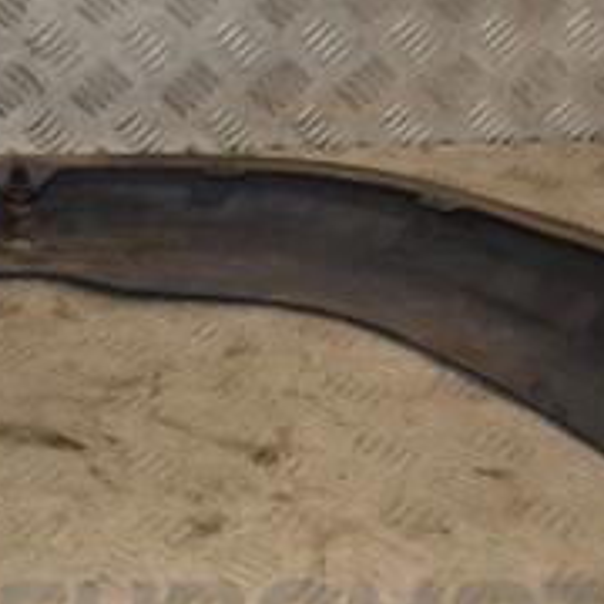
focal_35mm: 106
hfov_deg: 15.9
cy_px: 185
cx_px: -64
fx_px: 2101
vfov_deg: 16.3
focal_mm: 25
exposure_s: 1/200
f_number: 5.6
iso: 800
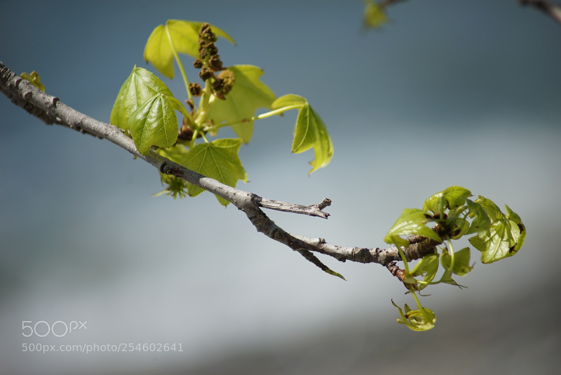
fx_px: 4678
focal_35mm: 300
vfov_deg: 4.6
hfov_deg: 6.9
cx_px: 280
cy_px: 188
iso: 100
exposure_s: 1/400
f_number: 6.3
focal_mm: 300
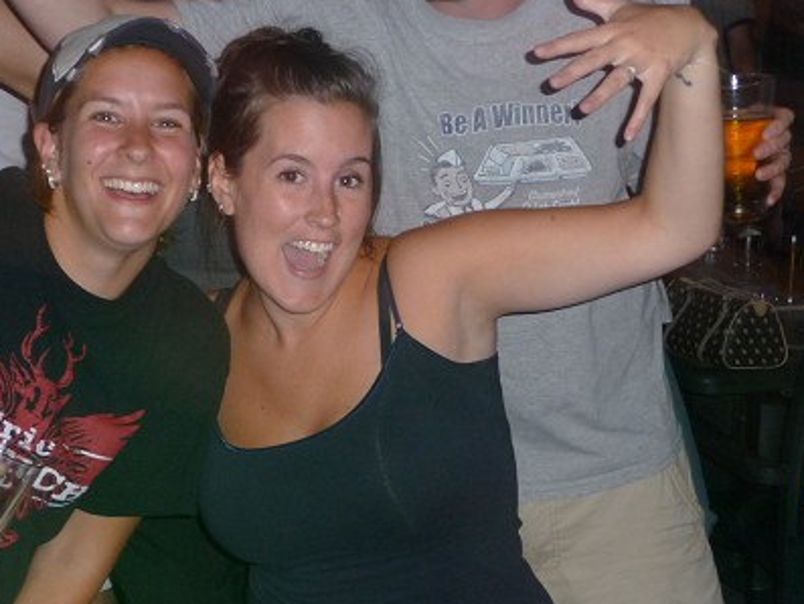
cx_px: 379
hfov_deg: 25.0
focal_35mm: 78
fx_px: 1812
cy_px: 366
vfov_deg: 18.9
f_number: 4.5
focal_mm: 10.5
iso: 250
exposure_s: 1/8
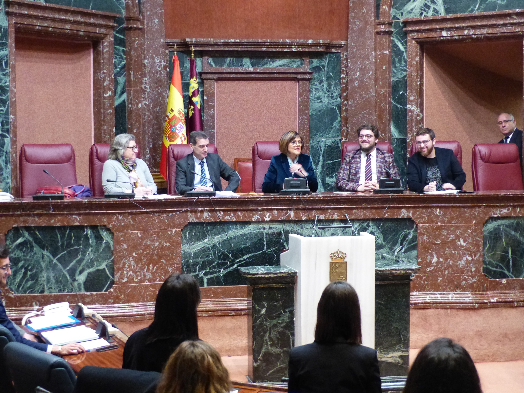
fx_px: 999
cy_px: 196
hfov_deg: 29.4
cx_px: 262
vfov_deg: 22.3
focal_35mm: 66
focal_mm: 11.9
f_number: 2.8
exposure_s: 1/30
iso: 800
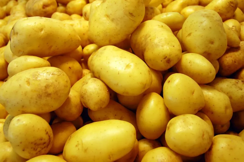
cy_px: 81
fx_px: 244
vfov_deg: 36.8
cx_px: 122
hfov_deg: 53.2
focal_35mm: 36
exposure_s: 1/80
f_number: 4.5
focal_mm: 24
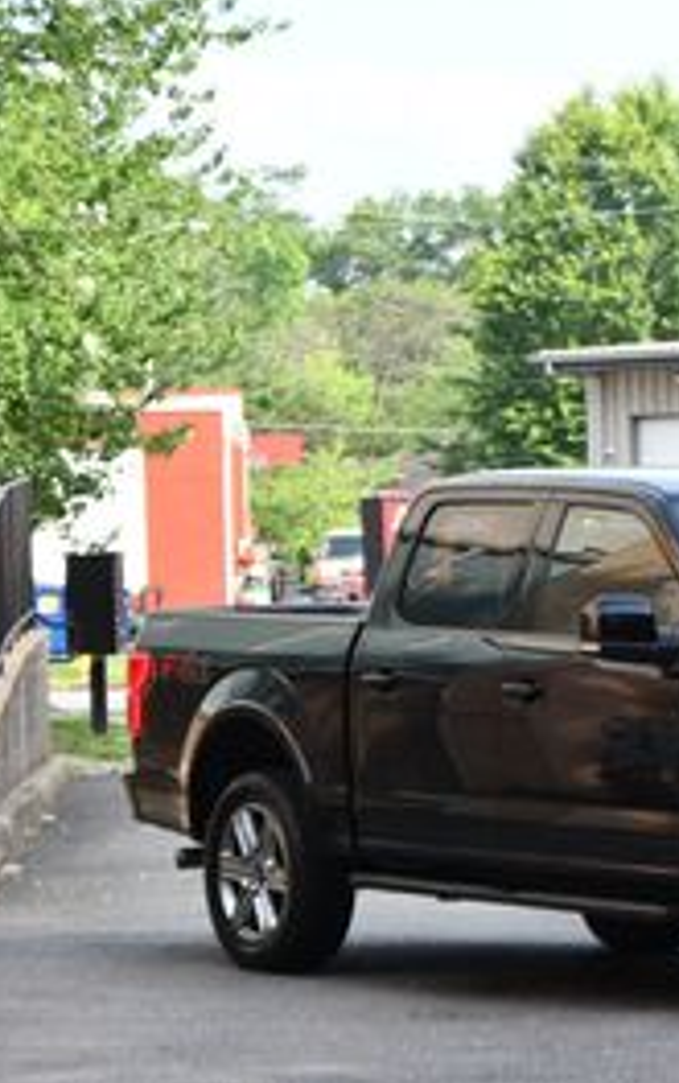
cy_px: 539
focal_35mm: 181
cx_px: 732
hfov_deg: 7.2
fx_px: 5344
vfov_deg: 11.6
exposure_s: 1/250
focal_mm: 78
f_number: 7.1
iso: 200
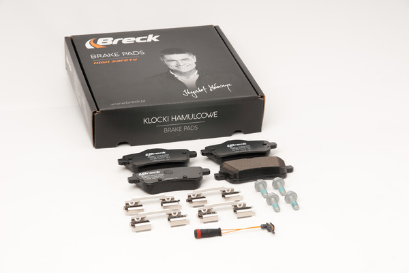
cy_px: 136
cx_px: 204
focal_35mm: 90
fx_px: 1022
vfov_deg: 15.2
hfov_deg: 22.6
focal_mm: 60
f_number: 11
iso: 100
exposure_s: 1/200
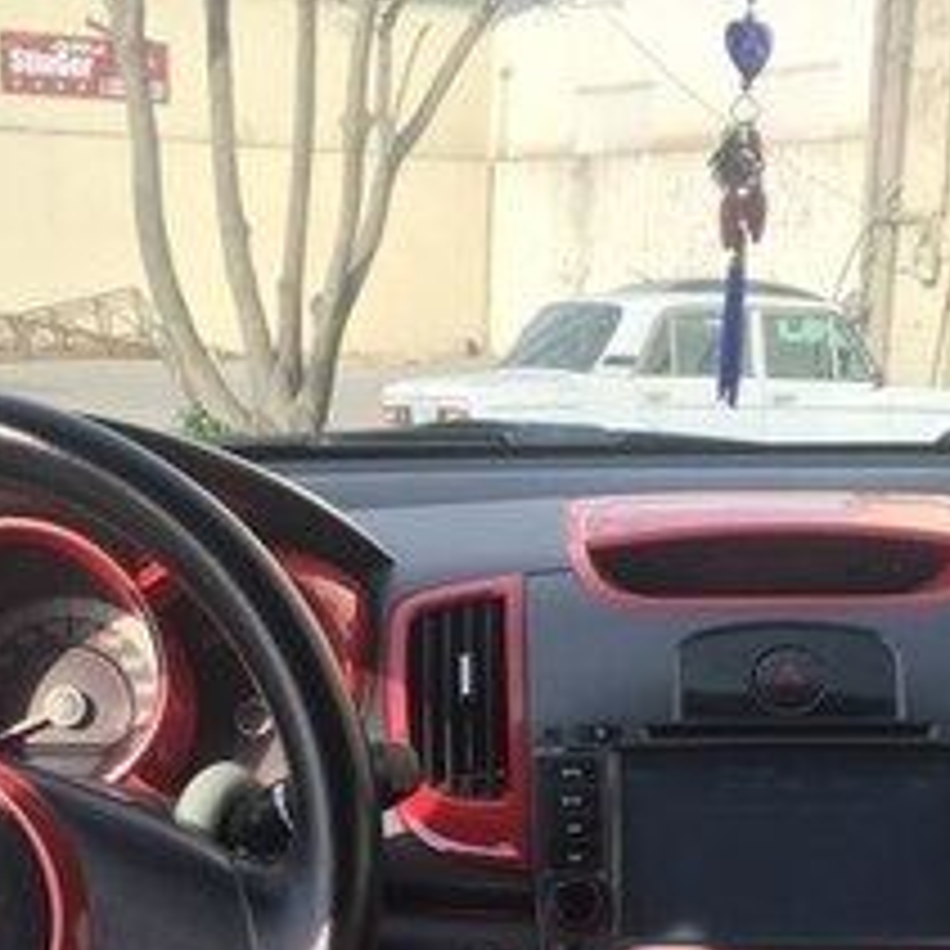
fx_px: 2484
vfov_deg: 20.4
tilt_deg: -17.9
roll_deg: -2.6
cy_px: 1110
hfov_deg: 21.6
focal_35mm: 80
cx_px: 603
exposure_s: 1/618
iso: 32
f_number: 2.2
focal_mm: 4.15
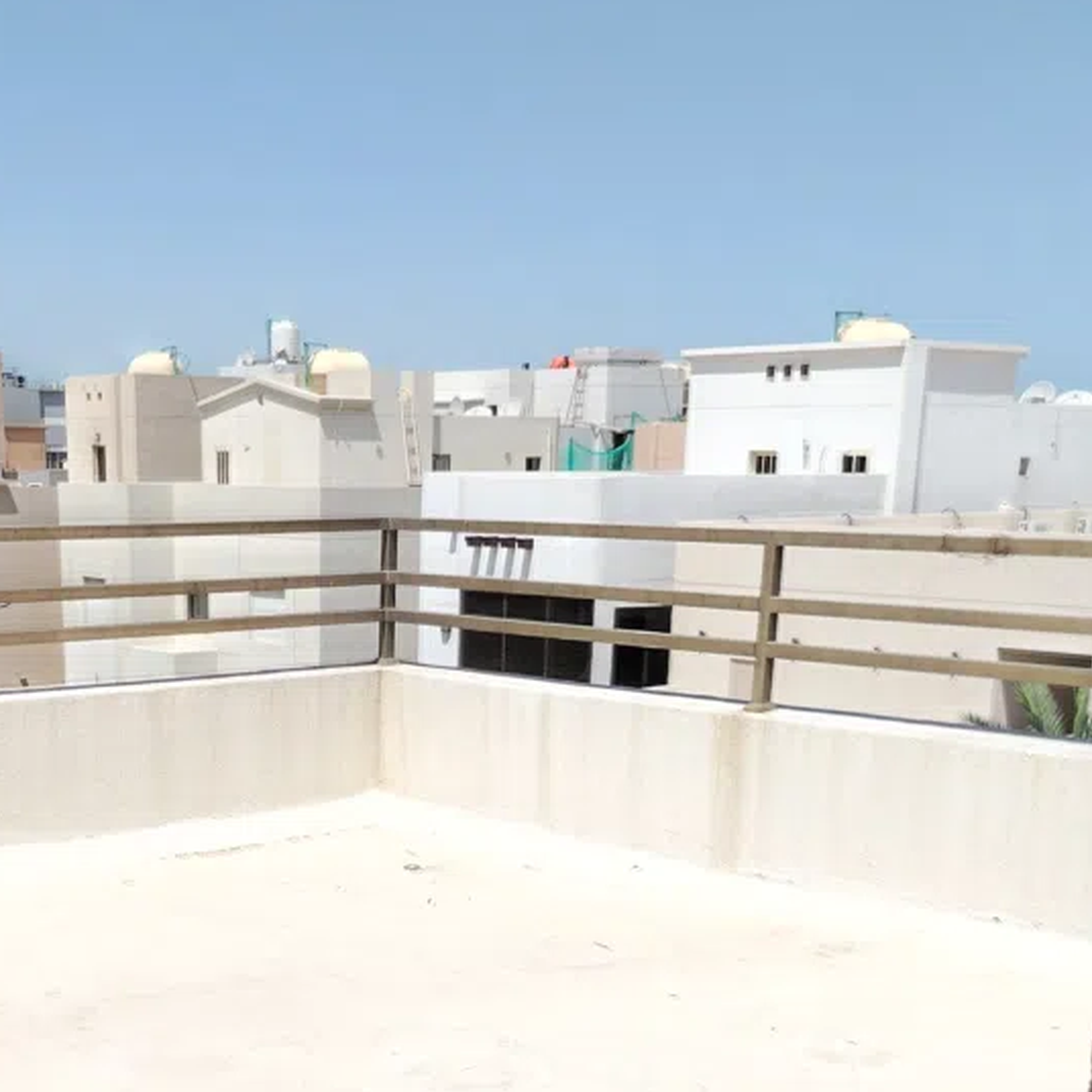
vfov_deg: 29.6
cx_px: 363
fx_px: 1927
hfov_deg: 31.4
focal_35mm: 54
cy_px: 1085
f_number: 1.75
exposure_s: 1/1552
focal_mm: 5.25
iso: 100
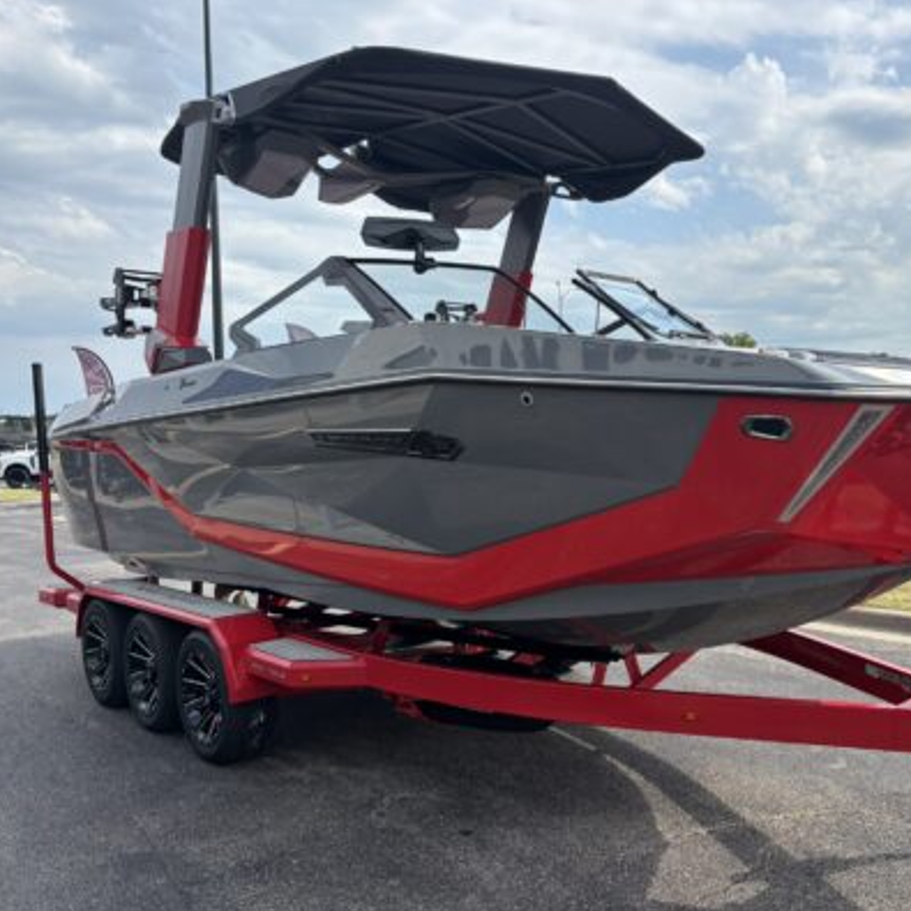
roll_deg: +2.0
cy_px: 459
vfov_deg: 52.5
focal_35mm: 31
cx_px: 594
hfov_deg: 51.7
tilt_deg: -2.3
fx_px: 923
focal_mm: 5.96
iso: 50
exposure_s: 1/3021
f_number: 1.6
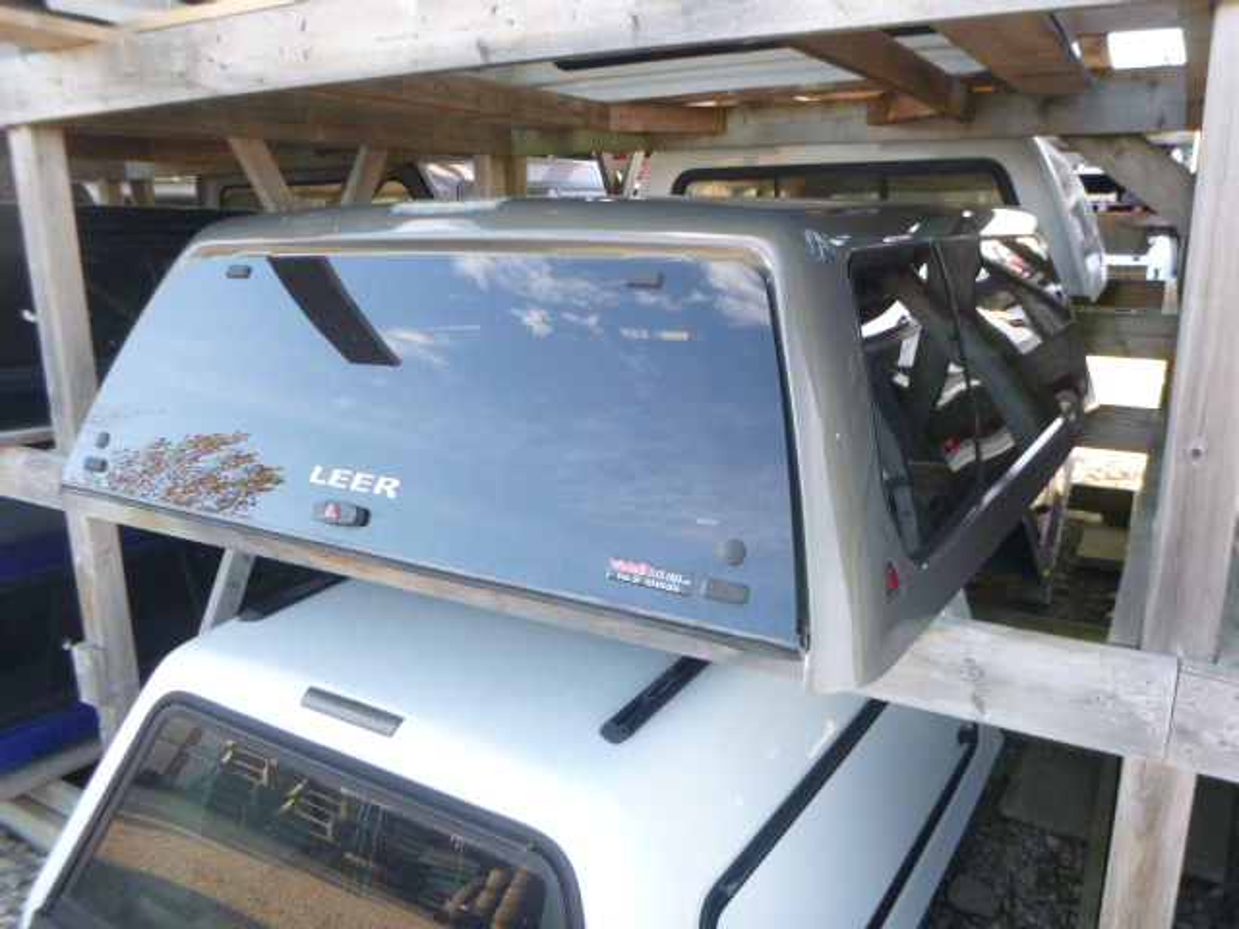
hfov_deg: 65.3
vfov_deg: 51.4
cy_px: 464
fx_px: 966
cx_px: 620
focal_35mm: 27
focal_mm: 4.8
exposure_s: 1/60
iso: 250
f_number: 4
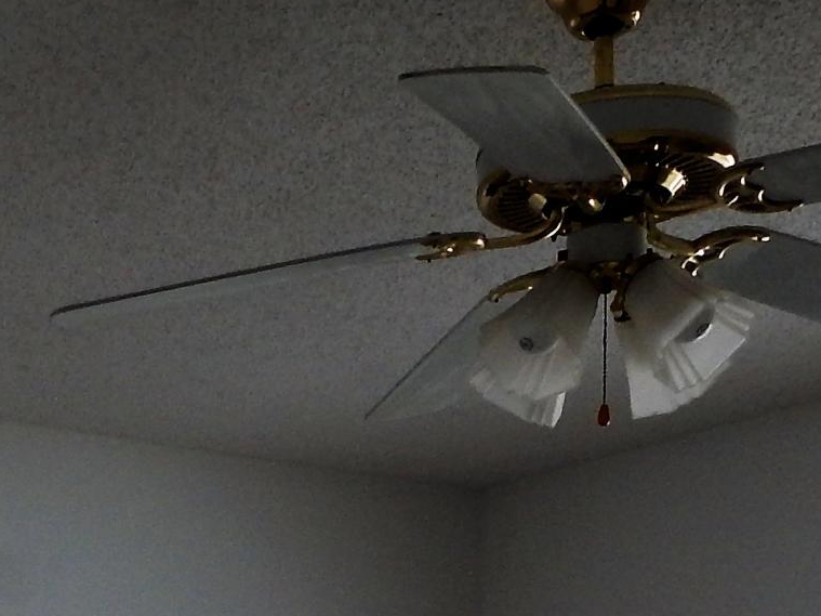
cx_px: -94
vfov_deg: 14.6
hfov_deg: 21.3
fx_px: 2063
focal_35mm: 87
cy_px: 1157
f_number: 3
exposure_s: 1/40
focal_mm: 4
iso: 125
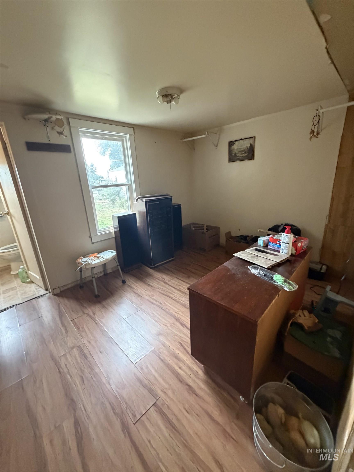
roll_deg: +4.1
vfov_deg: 102.1
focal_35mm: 14
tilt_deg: -16.0
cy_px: 236
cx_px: 177
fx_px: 191
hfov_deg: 85.7
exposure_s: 1/60
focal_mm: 2.22
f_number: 2.2
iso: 800
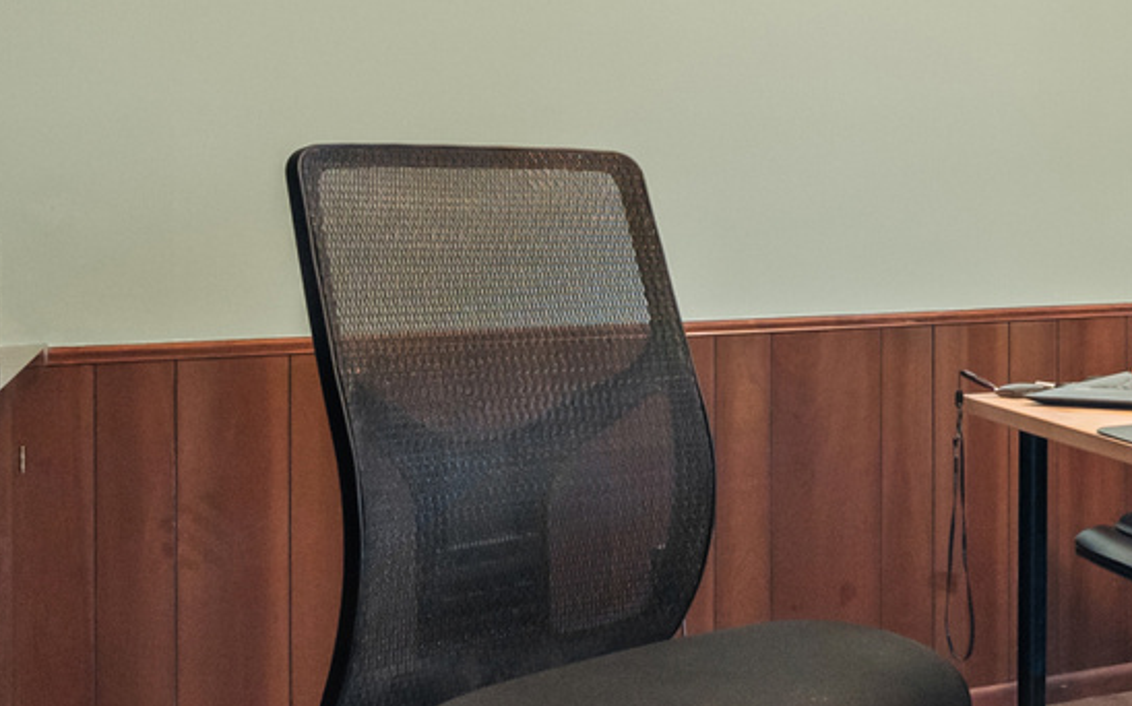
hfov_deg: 26.7
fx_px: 1881
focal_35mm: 61
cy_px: 150
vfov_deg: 21.0
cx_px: 1572
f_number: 8
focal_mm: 16
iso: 500
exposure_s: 1/1.67
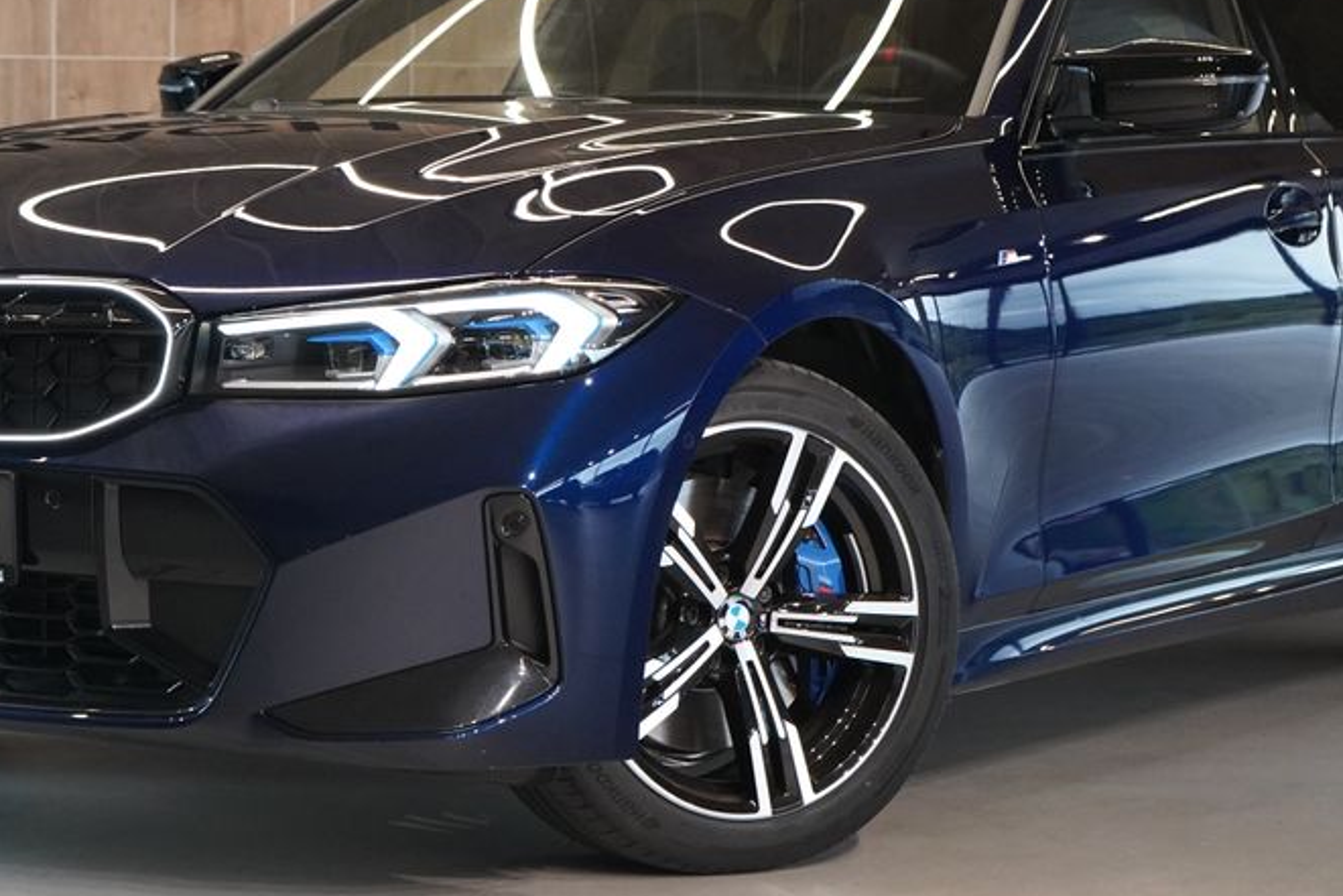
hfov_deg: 21.8
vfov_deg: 14.7
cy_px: 306
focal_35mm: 93
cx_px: 437
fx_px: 3470
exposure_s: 1/160
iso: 6400
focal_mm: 60
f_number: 5
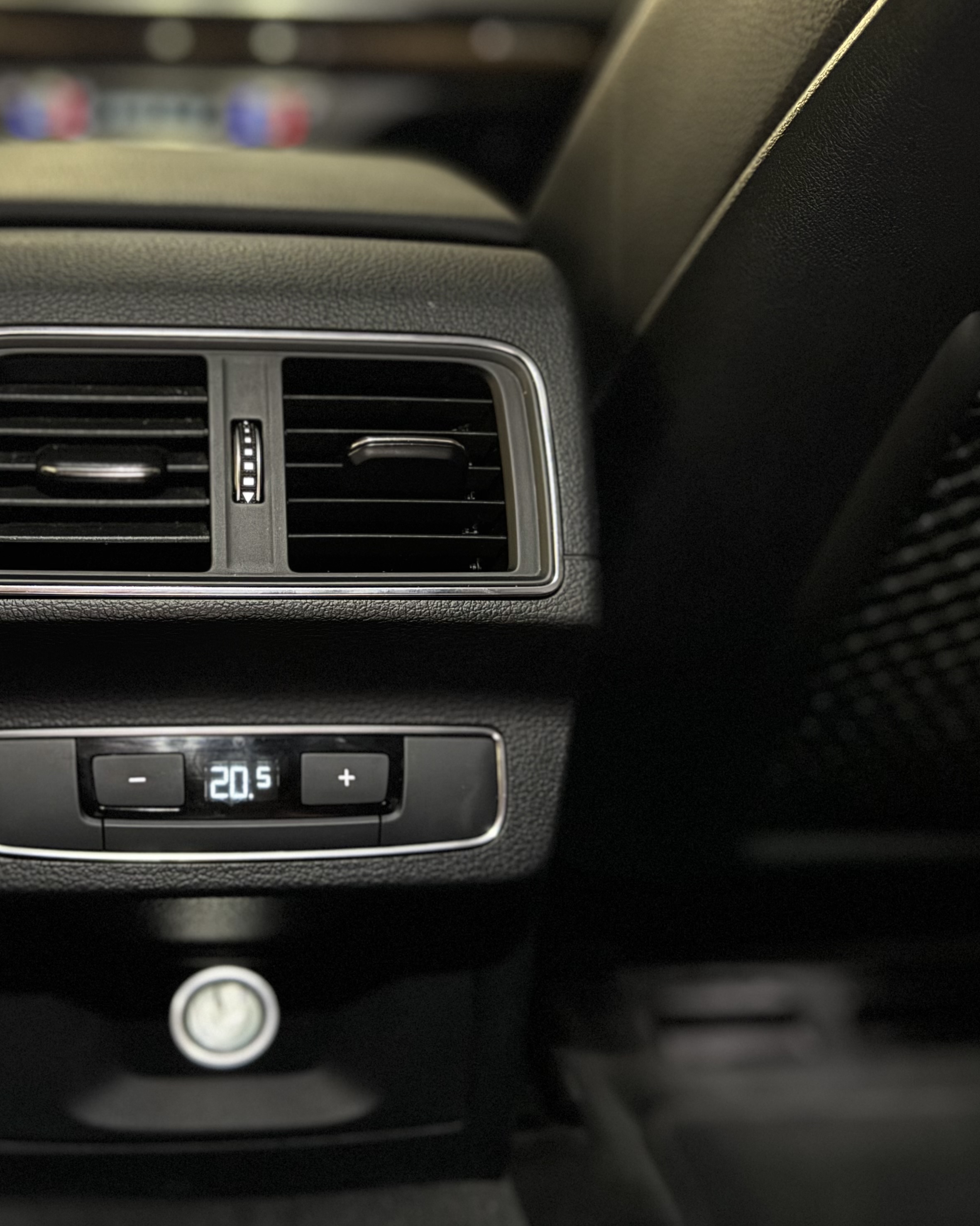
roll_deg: -1.3
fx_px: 1160
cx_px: 236
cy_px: 601
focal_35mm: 32
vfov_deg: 55.7
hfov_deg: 44.2
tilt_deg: -18.7
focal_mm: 6.76
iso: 1600
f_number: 1.78
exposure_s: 1/30
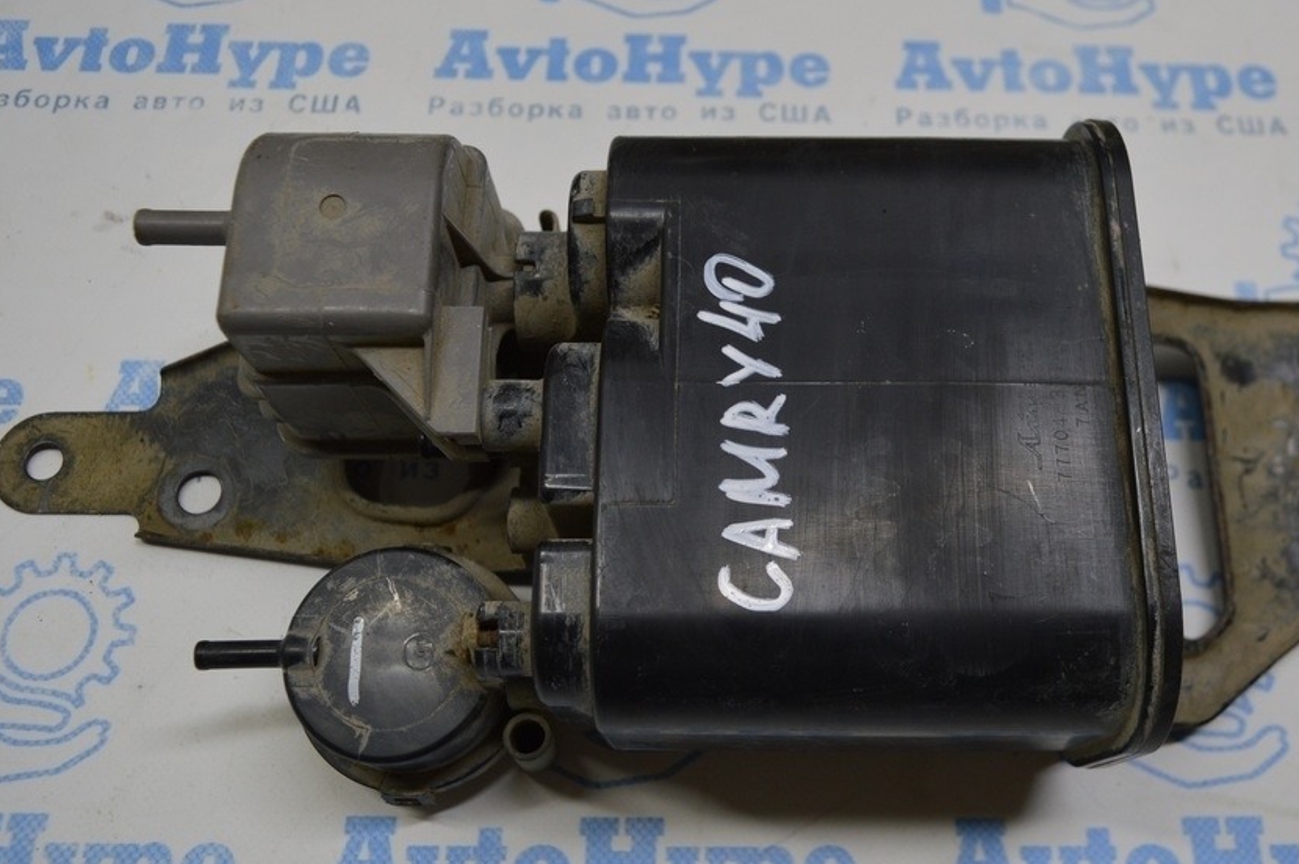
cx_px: 736
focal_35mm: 37
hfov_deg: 51.8
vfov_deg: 35.9
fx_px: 1334
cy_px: 406
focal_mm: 20
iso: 400
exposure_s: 1/100
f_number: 5
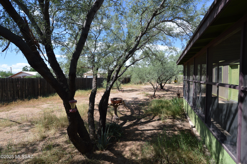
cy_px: 82
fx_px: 103
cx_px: 124
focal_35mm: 15
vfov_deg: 77.2
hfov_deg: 100.4
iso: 100
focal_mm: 10
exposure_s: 1/200
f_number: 7.1
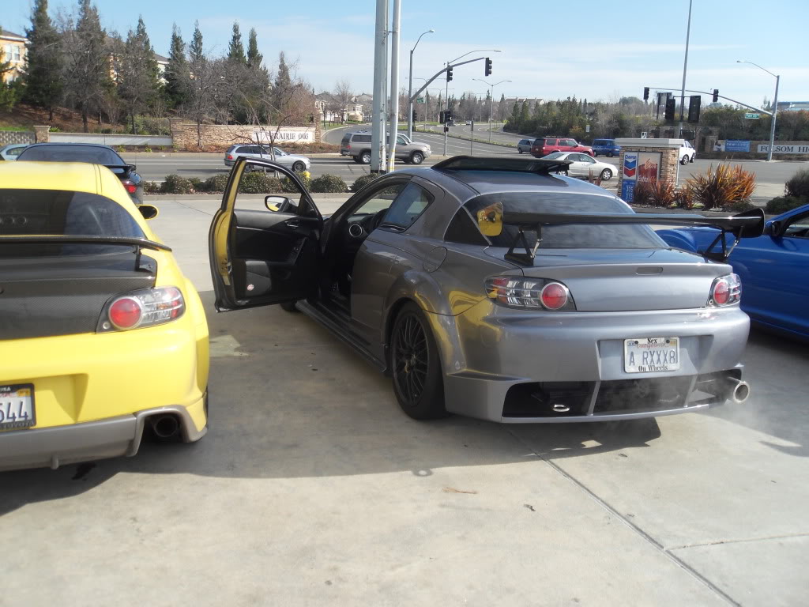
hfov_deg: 52.6
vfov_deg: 40.7
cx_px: 404
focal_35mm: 35
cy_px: 304
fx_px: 818
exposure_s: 1/125
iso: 80
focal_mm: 6.3
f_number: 8.2
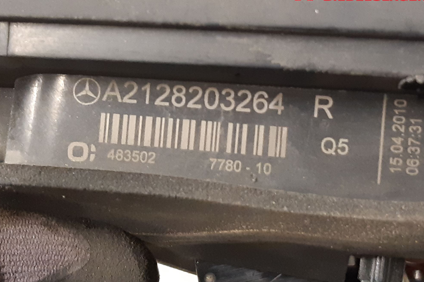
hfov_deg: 65.5
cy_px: 129
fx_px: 330
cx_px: 207
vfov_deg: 46.4
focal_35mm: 28
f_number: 1.7
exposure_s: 1/25
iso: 320
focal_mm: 3.93
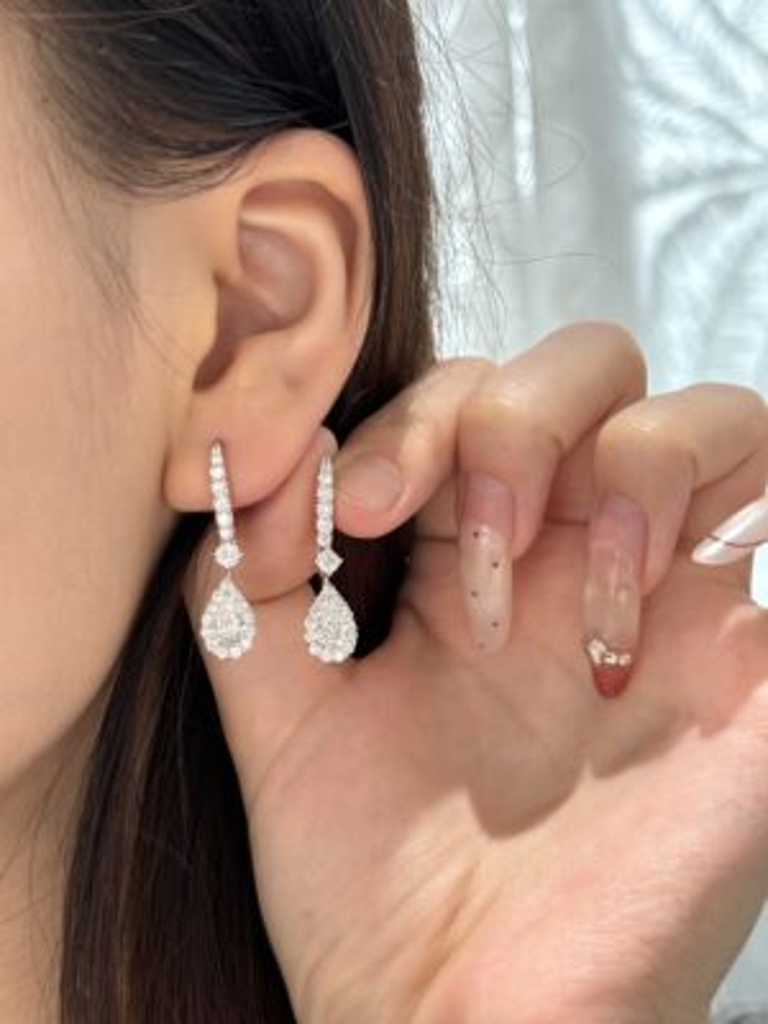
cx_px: 384
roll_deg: +0.7
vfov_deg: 36.8
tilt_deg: +16.3
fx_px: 1538
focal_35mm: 52
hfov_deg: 28.0
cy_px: 512
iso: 50
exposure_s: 1/82
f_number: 1.6
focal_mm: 5.96
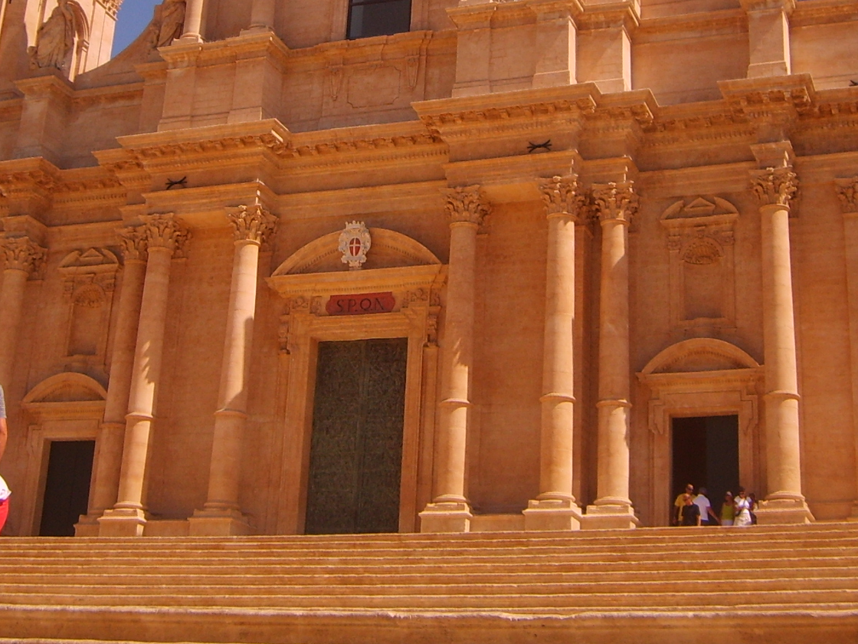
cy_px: 129
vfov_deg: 22.6
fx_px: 1586
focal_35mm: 64
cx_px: 449
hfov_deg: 30.3
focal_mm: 5.8
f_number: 7.1
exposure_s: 1/180
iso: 50
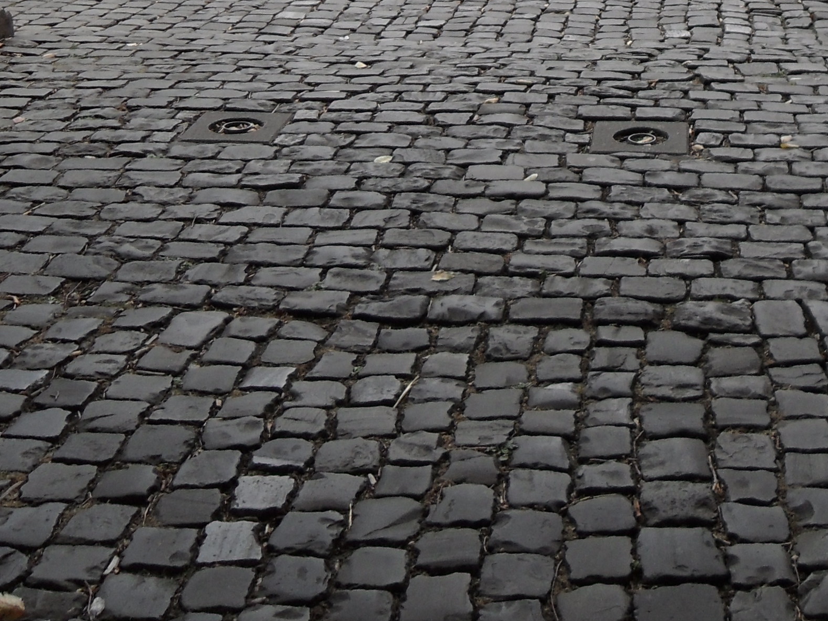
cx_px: 614
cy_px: -151
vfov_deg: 22.0
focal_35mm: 61
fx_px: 1459
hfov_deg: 31.2
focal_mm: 4.3
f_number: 2.8
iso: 80
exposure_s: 1/180
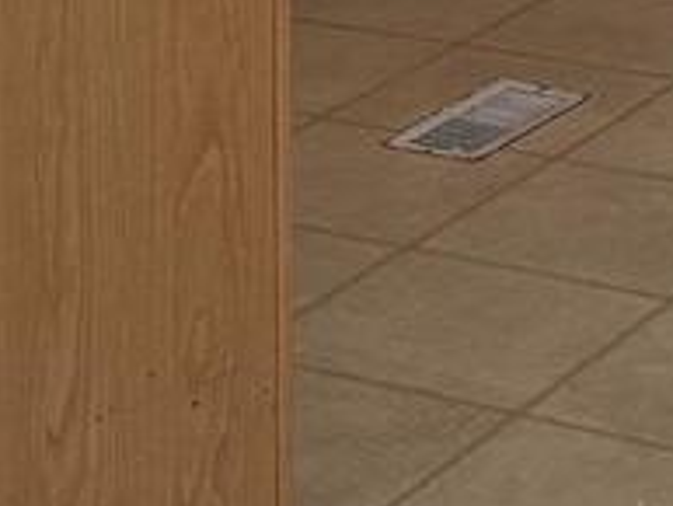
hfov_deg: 11.0
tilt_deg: -4.2
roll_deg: -0.1
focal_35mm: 179
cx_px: 610
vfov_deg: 7.7
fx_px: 3482
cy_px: -754
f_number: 1.78
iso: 200
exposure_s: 1/197
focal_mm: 6.76
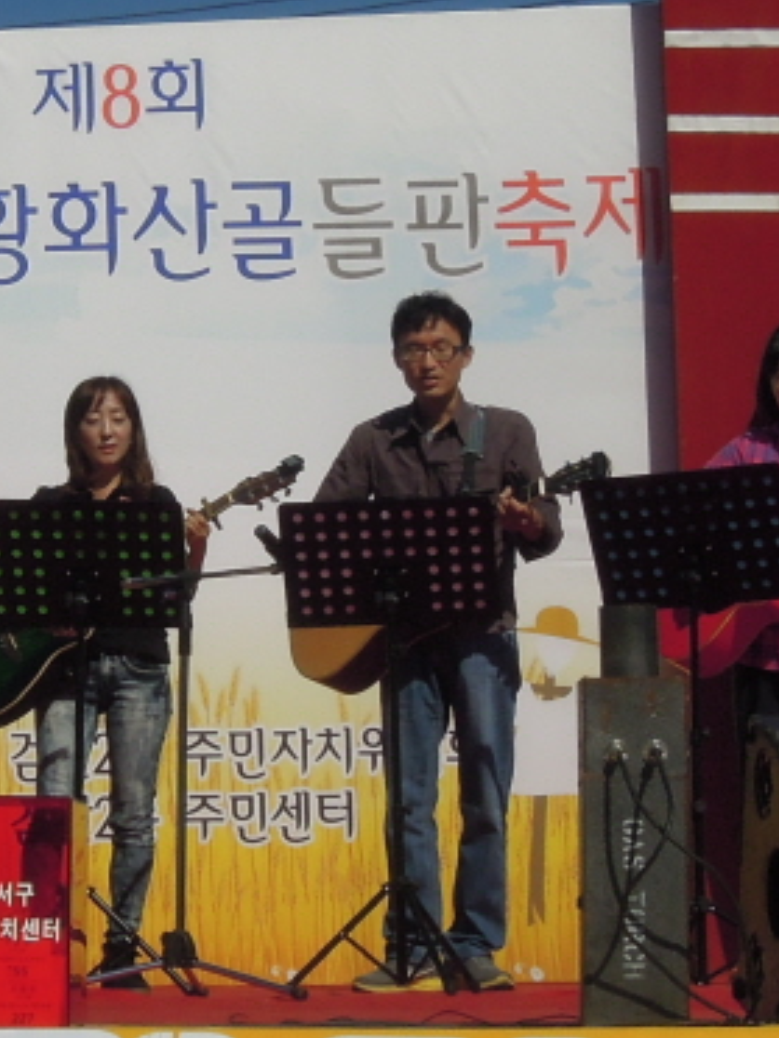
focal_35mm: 138
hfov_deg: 10.6
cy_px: 492
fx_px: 4141
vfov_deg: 14.3
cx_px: -53
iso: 160
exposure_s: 1/1250
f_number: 7.4
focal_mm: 9
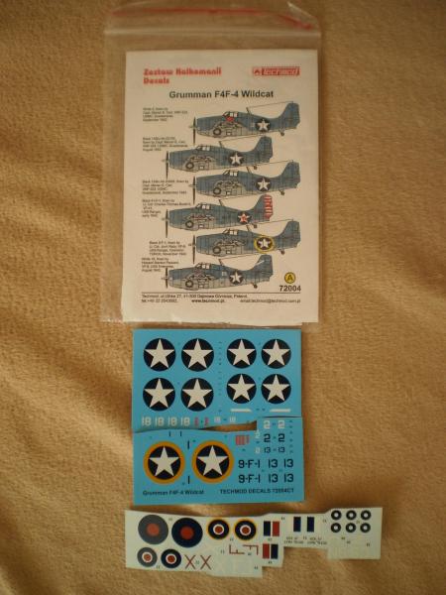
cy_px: 298
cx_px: 223
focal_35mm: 36
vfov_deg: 51.4
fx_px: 618
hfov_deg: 39.7
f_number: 3.1
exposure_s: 1/30
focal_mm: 6.3
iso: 100
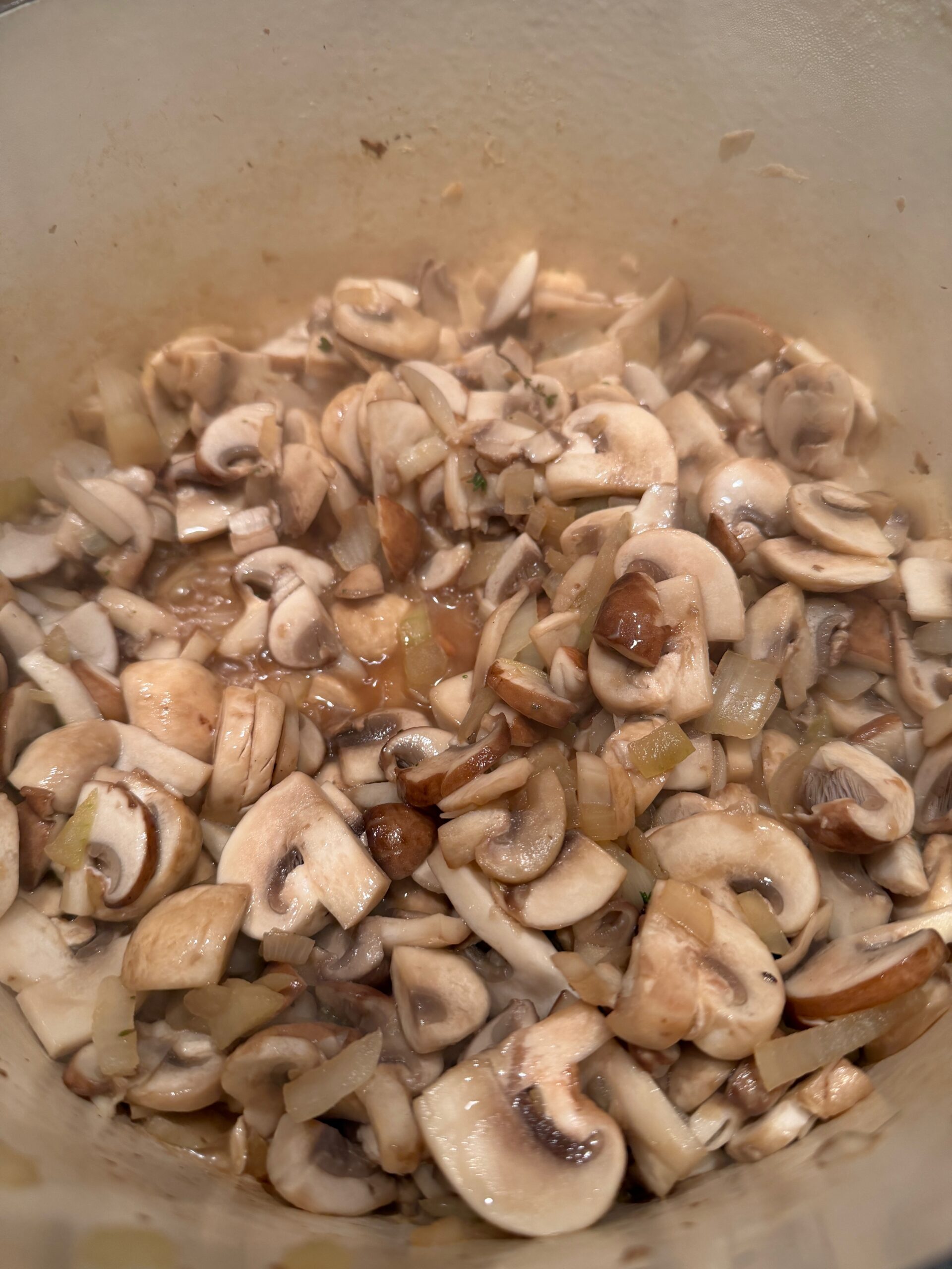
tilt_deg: -58.7
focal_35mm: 24
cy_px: 634
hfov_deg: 56.8
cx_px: 476
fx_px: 880
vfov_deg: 71.6
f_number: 1.78
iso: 200
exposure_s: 1/100
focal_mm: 6.76
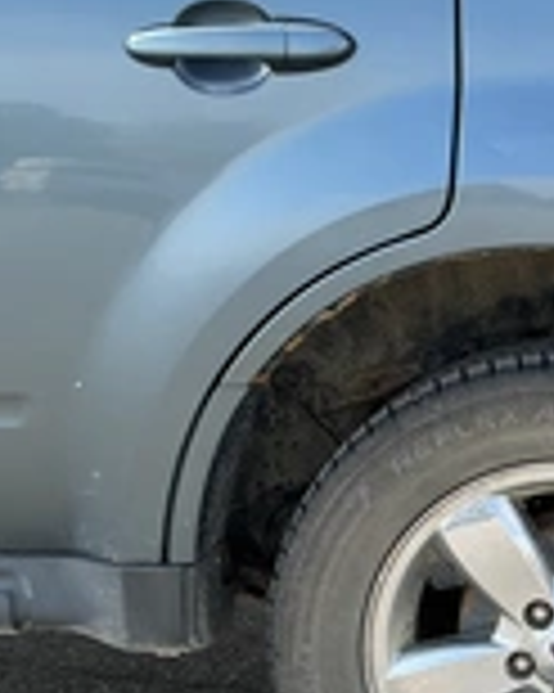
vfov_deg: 26.8
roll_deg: -1.9
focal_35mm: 71
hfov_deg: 19.3
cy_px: 400
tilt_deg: -11.8
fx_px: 1457
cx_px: 788
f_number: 1.8
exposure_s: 1/486
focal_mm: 3
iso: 25
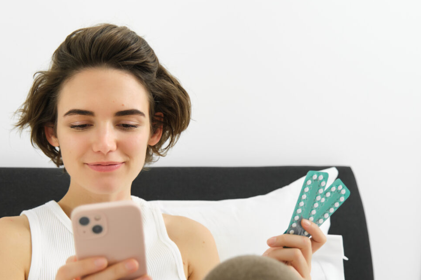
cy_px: 149
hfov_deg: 33.4
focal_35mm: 60
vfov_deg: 22.6
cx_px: 206
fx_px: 702
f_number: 2.8
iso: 500
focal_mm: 32.1
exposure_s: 1/125
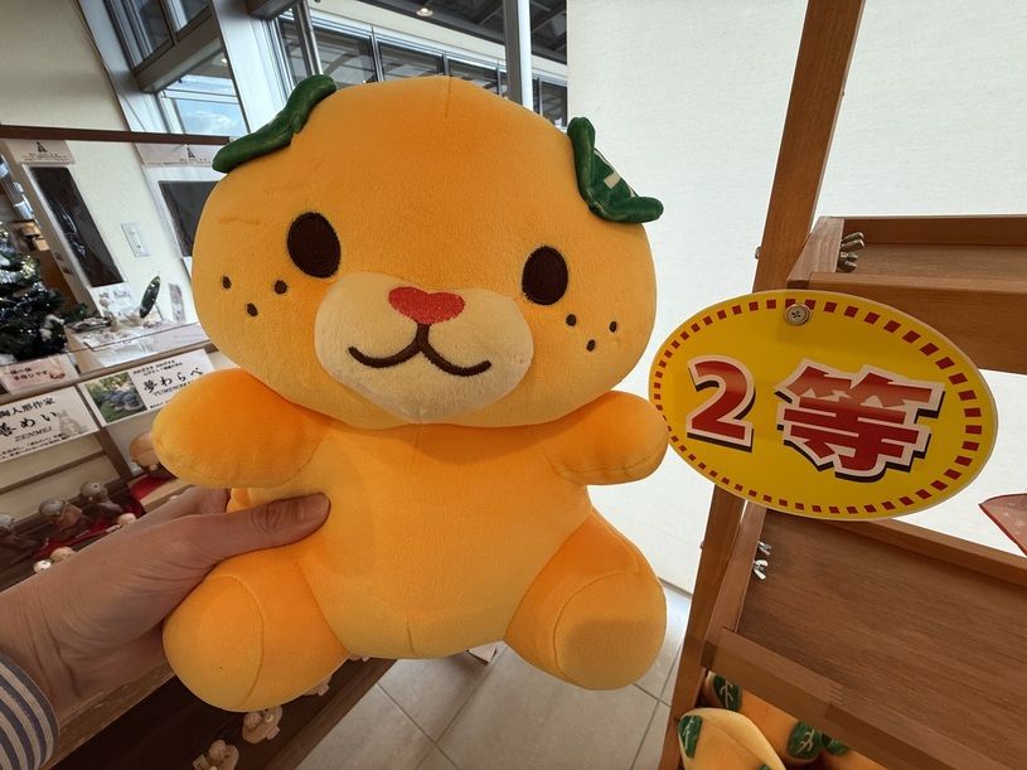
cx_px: 514
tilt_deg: -25.2
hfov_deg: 102.1
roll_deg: +3.9
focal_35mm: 14
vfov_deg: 85.7
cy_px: 385
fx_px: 415
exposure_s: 1/120
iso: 100
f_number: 2.2
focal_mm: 2.22
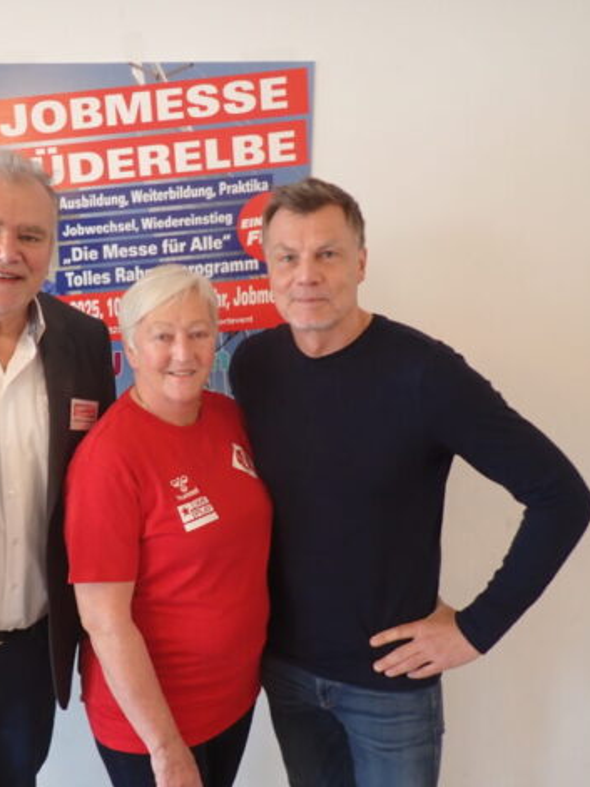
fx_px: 773
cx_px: 155
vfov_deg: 54.0
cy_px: 399
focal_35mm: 34
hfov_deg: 40.7
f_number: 2
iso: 200
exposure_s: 1/40
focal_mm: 4.5
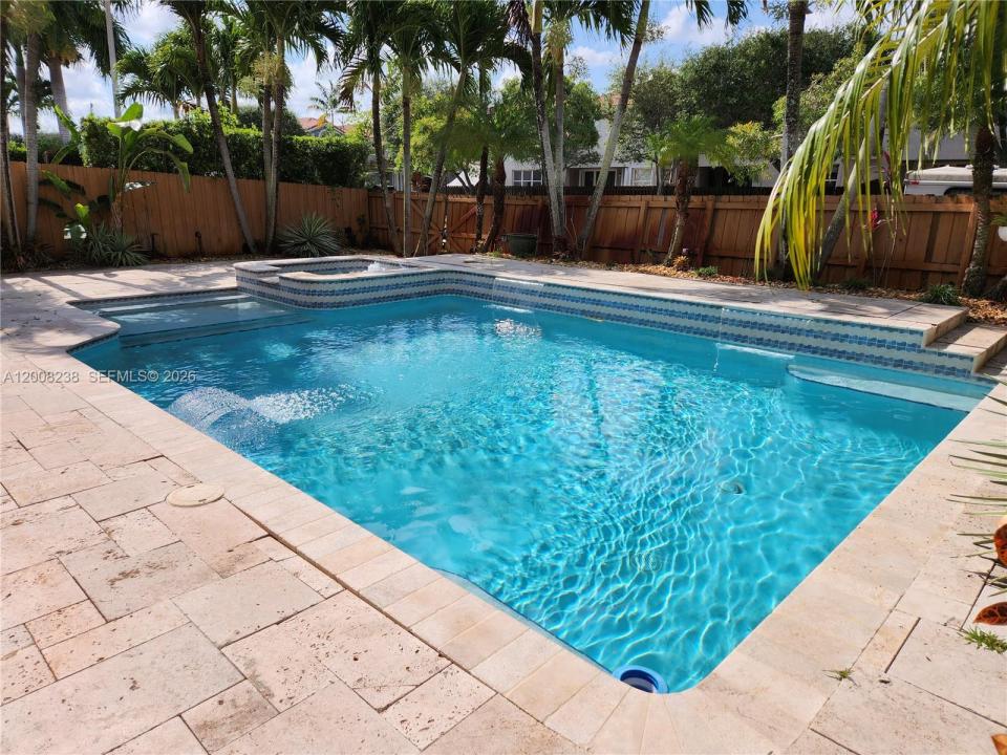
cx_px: 504
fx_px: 669
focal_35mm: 23
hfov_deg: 73.9
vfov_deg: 58.9
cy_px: 378
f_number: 1.8
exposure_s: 1/2198
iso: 20
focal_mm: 5.4
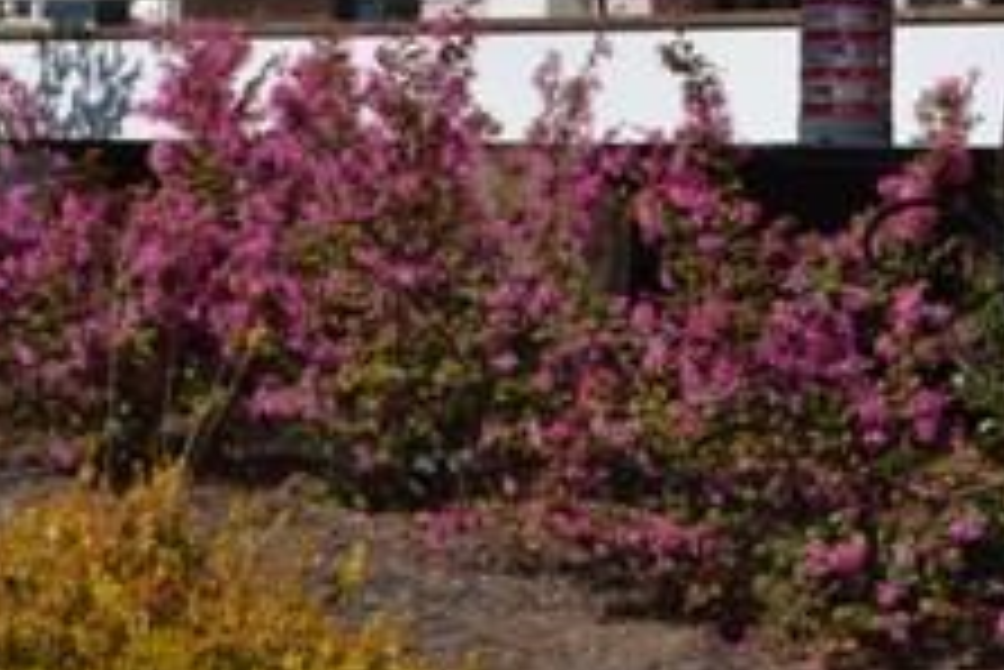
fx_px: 3125
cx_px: 590
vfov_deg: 11.8
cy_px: -259
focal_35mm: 112
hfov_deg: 18.2
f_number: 9
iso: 100
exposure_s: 1/320
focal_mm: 26
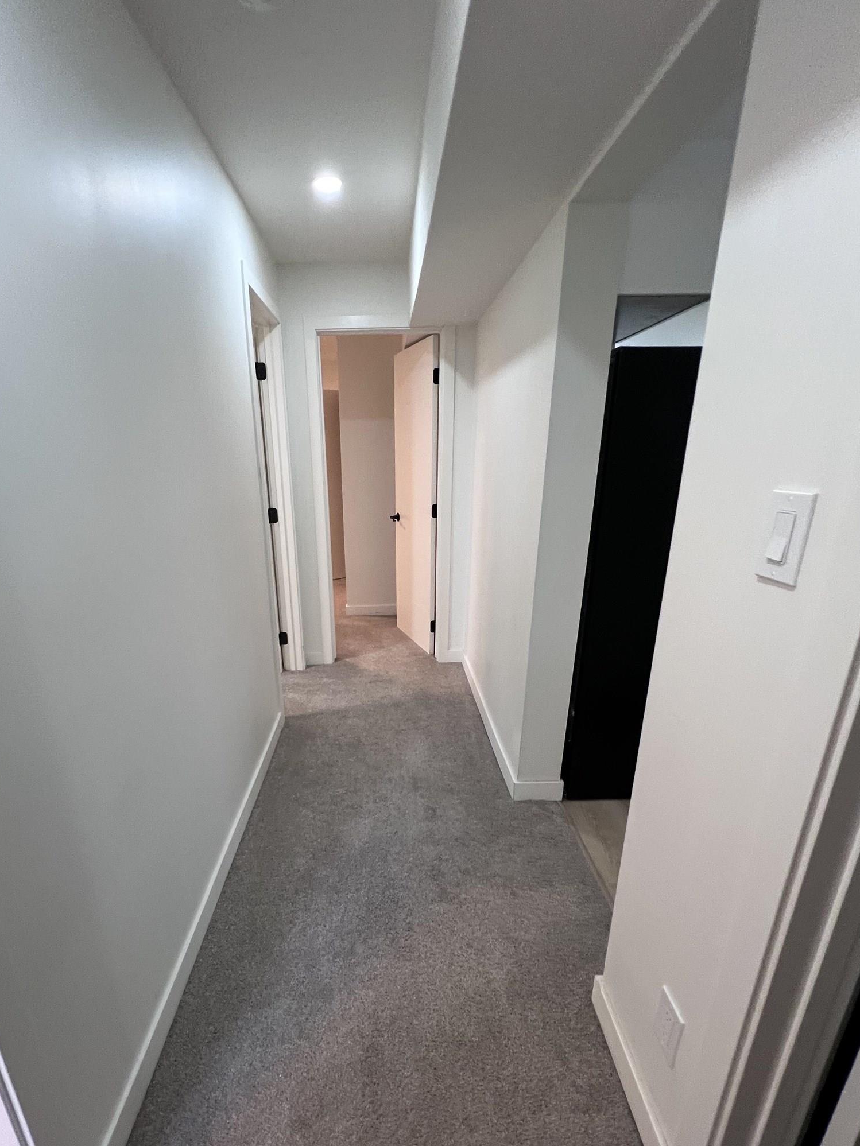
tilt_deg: -17.0
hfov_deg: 81.4
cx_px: 378
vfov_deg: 97.7
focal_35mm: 15
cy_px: 642
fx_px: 497
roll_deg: +3.5
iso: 250
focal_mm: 1.57
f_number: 1.8
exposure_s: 1/60
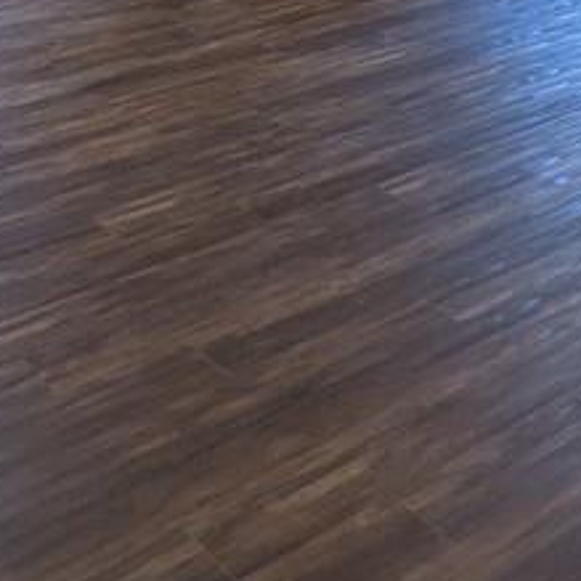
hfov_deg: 23.5
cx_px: 724
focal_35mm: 66
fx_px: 1253
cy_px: -252
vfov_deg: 22.2
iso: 42
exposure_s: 1/40
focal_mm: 2.22
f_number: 2.2
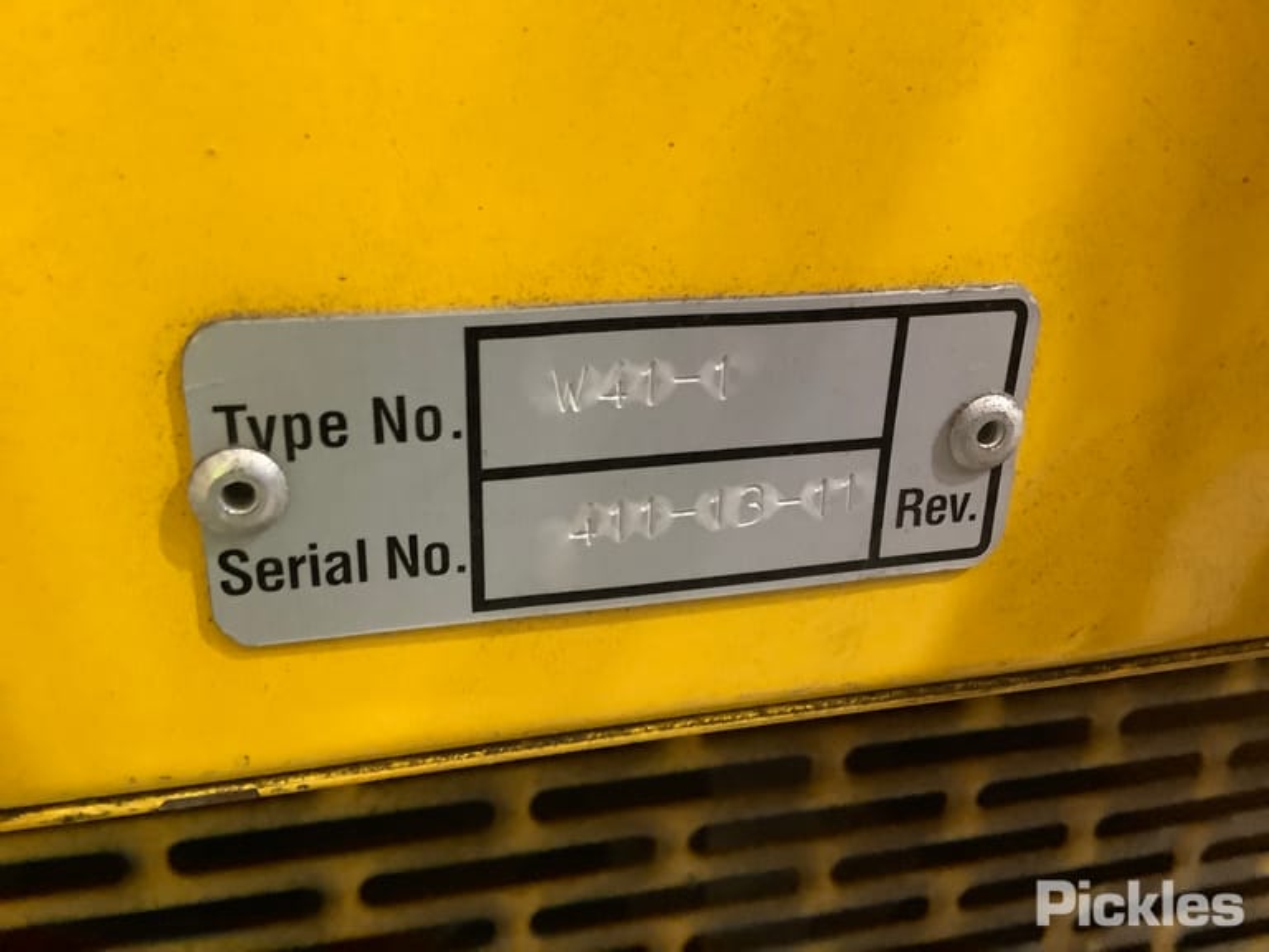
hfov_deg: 58.4
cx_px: 634
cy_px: 476
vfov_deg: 45.4
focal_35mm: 31
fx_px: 1136
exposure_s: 1/30
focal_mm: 3.3
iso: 640
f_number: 2.4
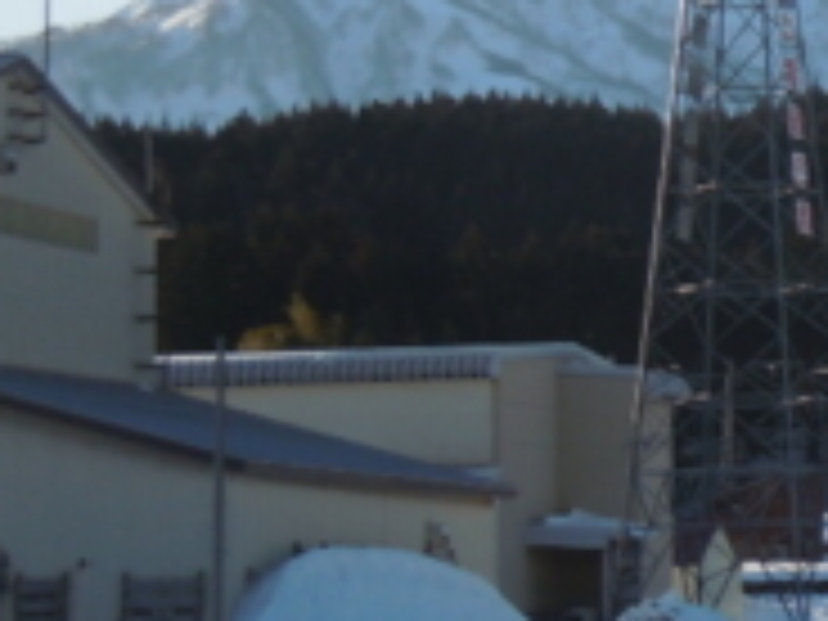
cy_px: 50
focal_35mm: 192
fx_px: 4593
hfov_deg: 9.9
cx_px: 1300
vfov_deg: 7.7
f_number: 4
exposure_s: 1/800
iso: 100
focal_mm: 10.6
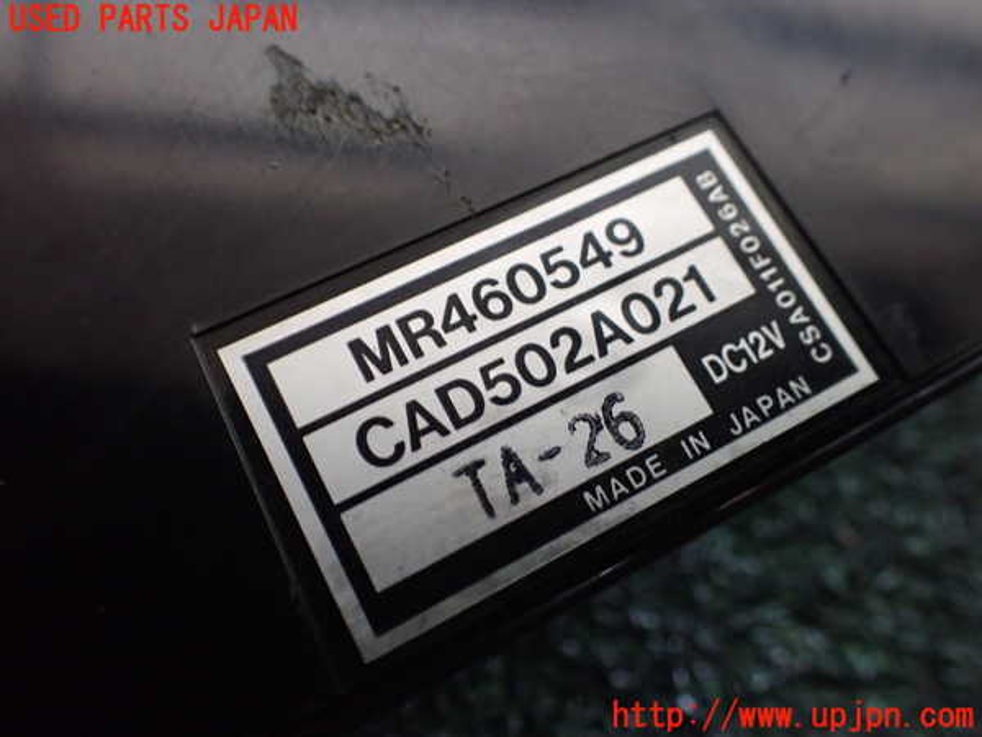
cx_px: 491
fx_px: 851
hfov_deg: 60.0
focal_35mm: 30
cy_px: 368
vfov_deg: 46.8
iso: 800
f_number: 2.3
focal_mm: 5.4
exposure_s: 1/30
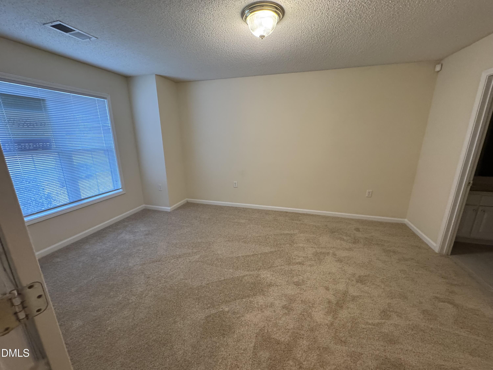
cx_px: 246
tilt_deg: -15.5
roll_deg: +0.8
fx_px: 199
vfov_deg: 85.7
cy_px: 185
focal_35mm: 14
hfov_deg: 102.1
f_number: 2.2
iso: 320
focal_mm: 2.22
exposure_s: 1/60
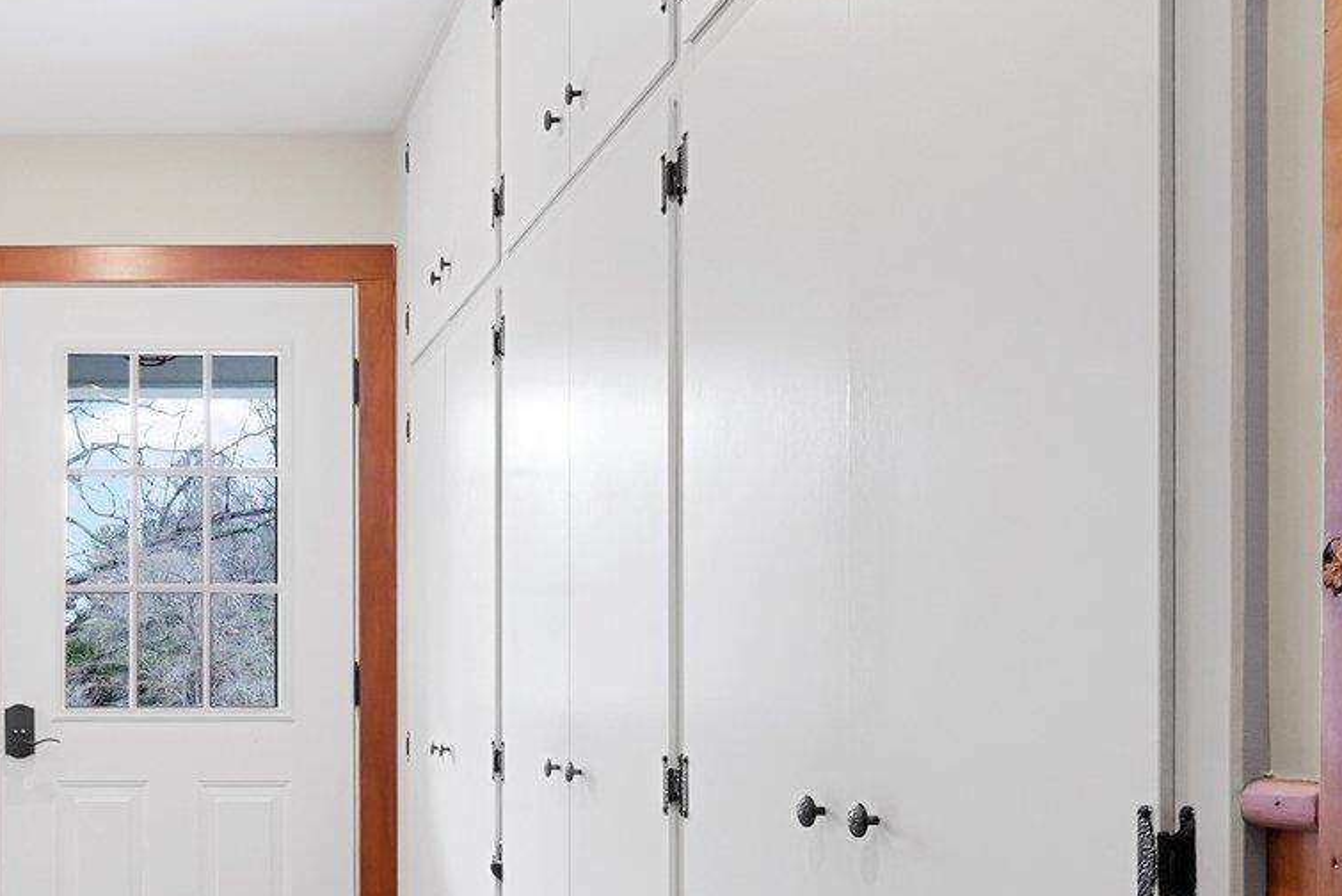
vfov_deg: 34.1
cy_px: 707
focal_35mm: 38
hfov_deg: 45.4
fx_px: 1417
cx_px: 107
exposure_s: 1/13
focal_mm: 14
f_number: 10
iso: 2000
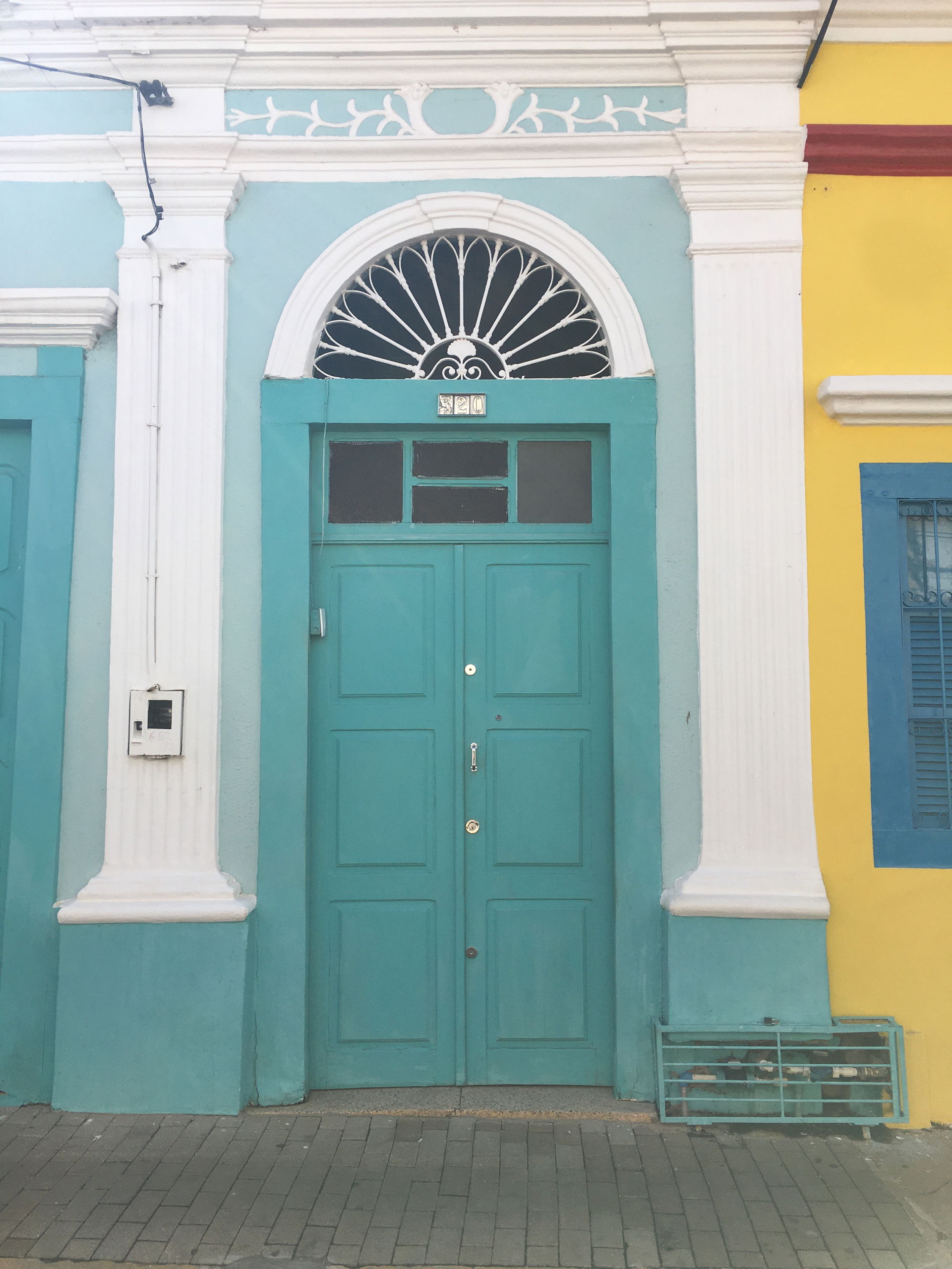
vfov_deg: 61.7
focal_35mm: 29
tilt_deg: +6.9
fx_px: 1063
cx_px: 476
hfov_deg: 48.2
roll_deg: -0.2
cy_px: 634
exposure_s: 1/1131
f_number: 2.2
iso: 25
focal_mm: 4.15
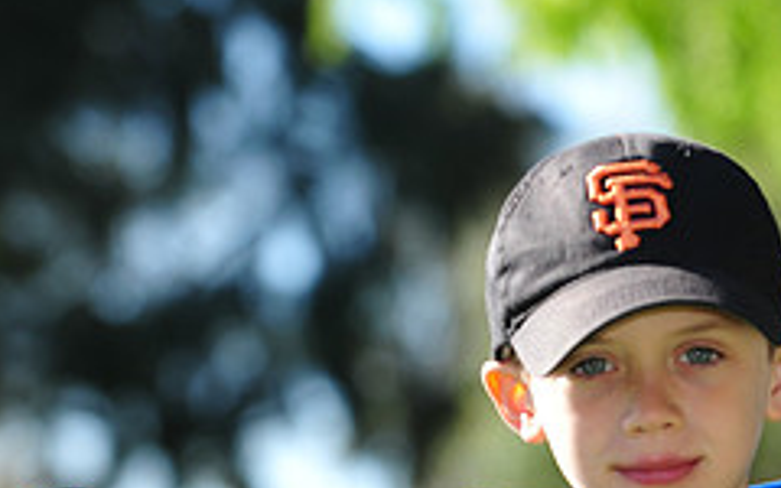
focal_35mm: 333
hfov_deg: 6.3
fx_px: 7088
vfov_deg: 3.9
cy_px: 556
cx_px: 648
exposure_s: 1/400
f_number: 5
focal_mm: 135
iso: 200
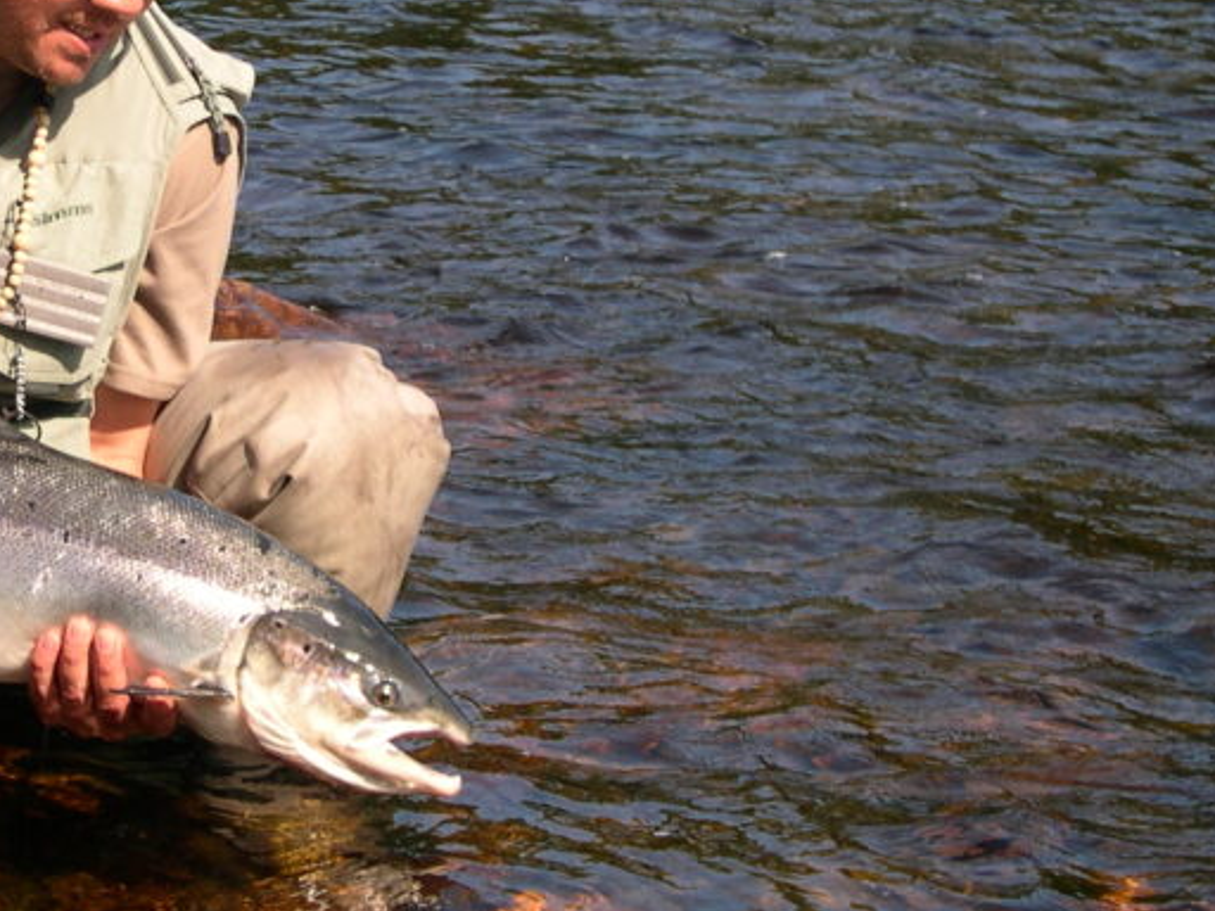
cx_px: 128
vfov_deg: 11.9
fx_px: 4352
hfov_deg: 15.7
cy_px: 268
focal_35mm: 124
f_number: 3.5
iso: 100
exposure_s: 1/393
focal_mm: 13.2
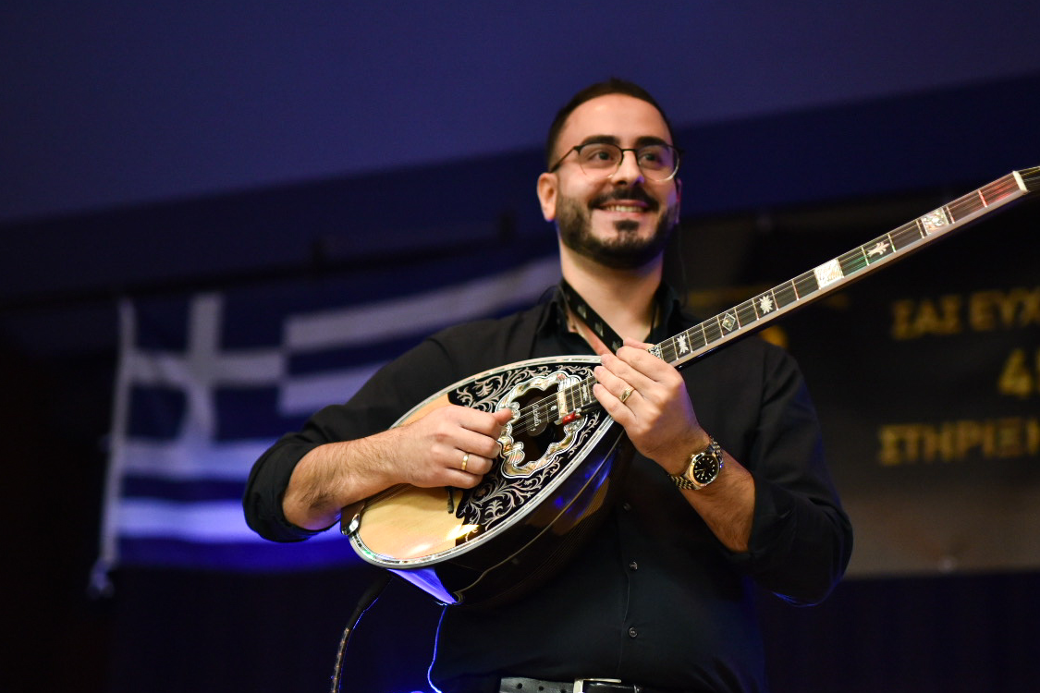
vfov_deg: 18.9
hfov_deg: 28.1
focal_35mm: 72
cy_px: 413
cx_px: 506
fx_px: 2080
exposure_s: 1/160
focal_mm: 50
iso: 1250
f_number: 1.4
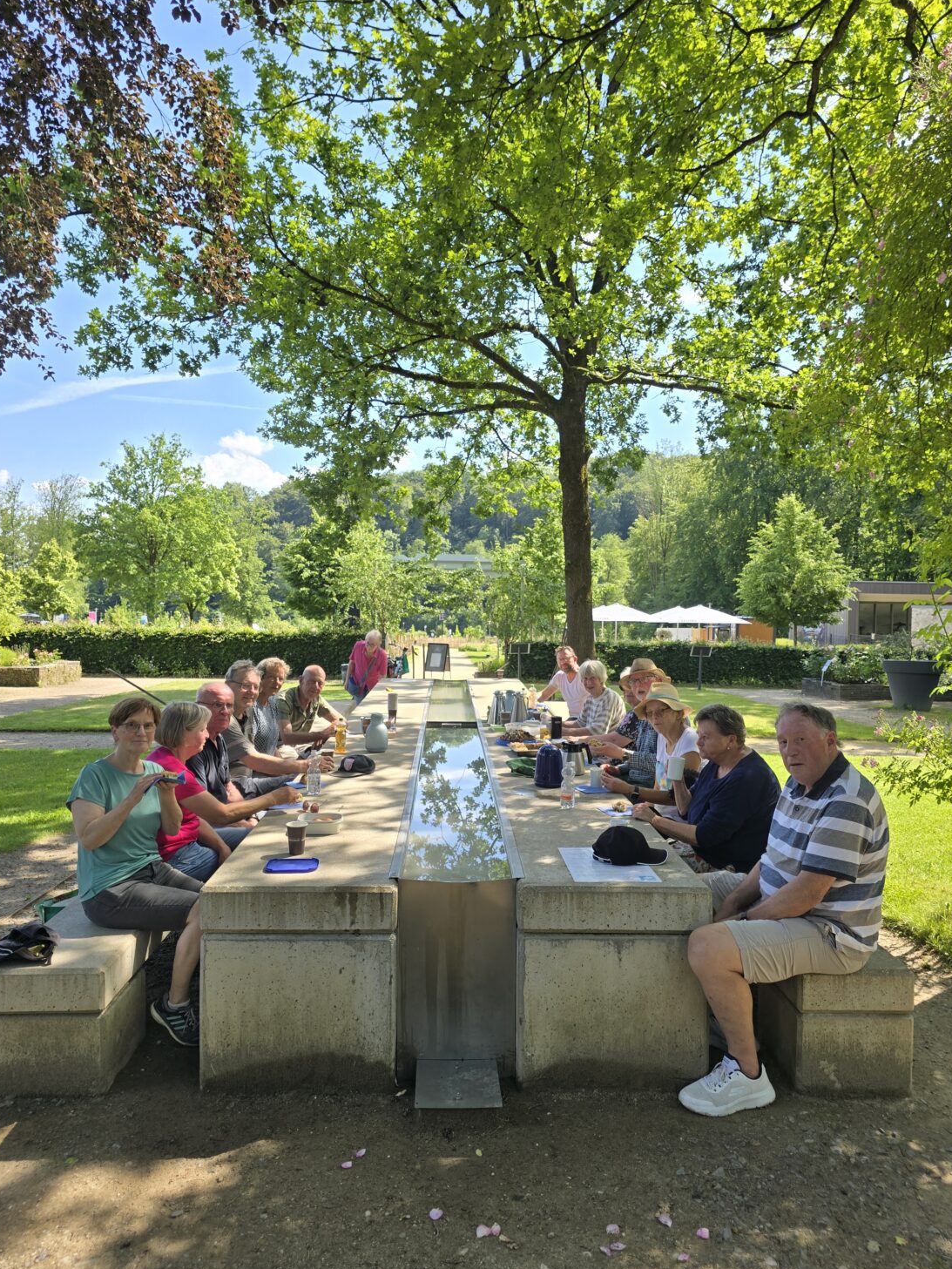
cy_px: 632
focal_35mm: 24
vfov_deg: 71.6
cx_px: 462
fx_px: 880
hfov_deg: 56.8
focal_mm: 6.3
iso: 12
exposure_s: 1/283
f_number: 1.7
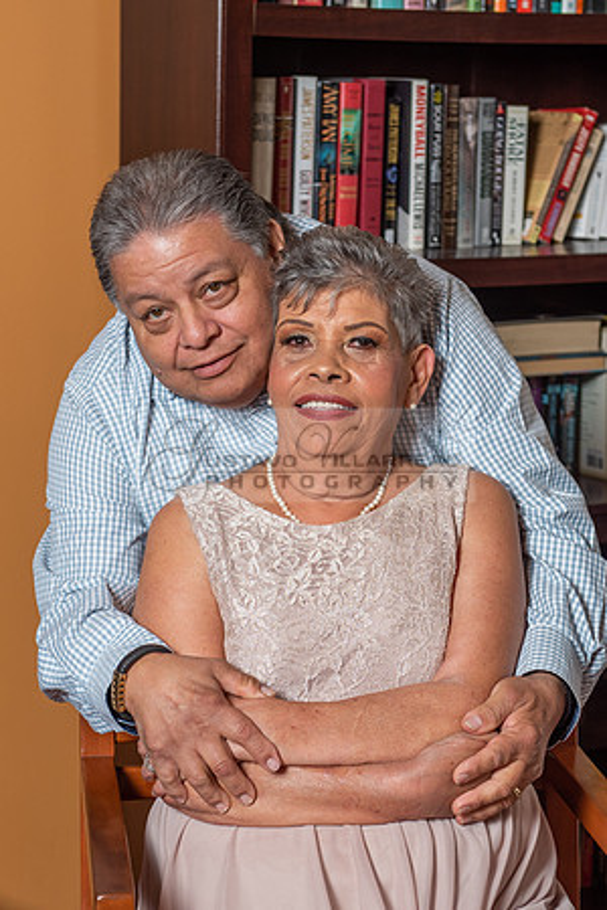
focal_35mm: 102
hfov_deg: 13.4
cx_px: 311
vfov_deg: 20.0
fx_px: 2581
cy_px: 522
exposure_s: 1/200
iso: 200
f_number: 4
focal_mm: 55
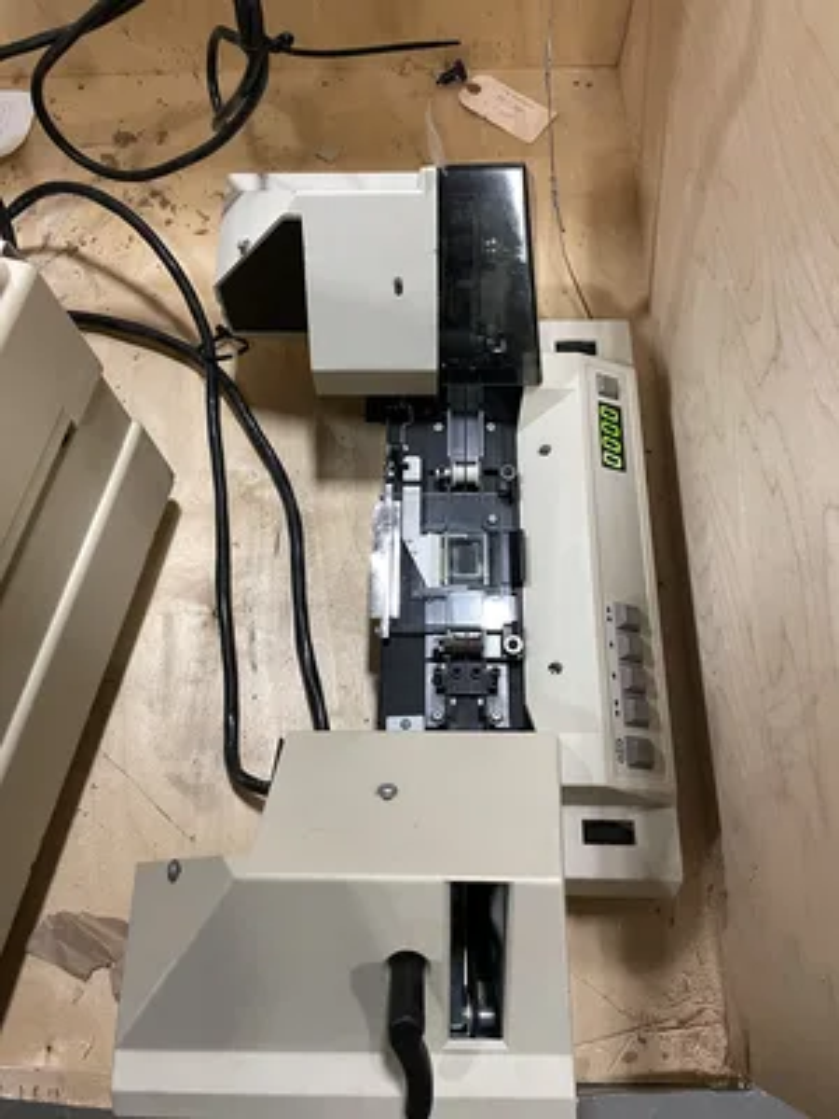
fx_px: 840
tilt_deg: -67.2
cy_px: 560
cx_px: 420
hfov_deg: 53.1
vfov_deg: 67.3
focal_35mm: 26
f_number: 1.6
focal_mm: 4.2
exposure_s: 1/60
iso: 320
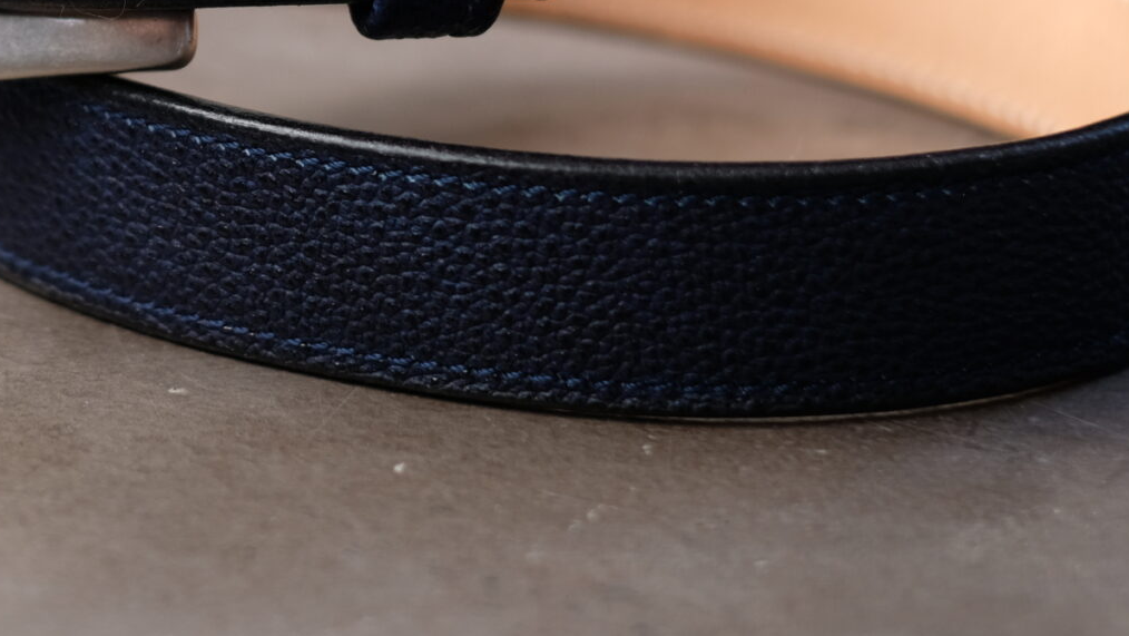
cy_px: -35
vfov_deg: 8.6
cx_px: 92
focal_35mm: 140
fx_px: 4192
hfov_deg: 15.2
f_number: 2.2
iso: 200
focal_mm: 35
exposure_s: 1/180
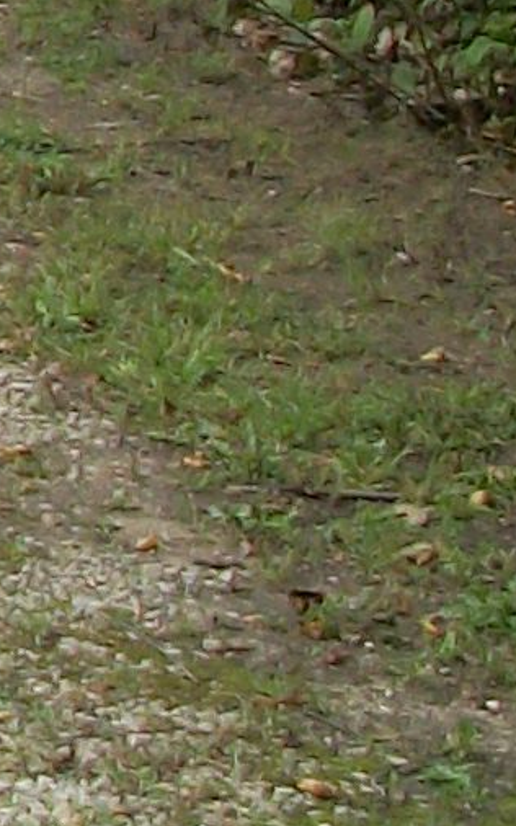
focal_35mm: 268
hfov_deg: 4.5
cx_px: -1515
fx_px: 6034
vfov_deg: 7.6
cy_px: -560
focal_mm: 5.7
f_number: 2.9
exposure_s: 1/320
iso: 80
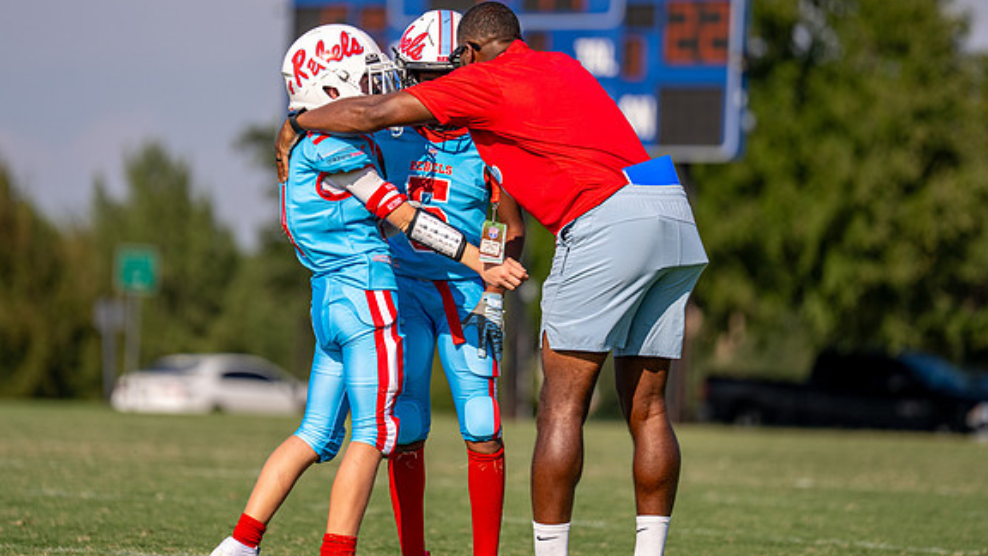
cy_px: 202
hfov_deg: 9.2
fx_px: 6156
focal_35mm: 235
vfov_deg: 5.2
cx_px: 423
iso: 160
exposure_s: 1/5000
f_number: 2.8
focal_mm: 194
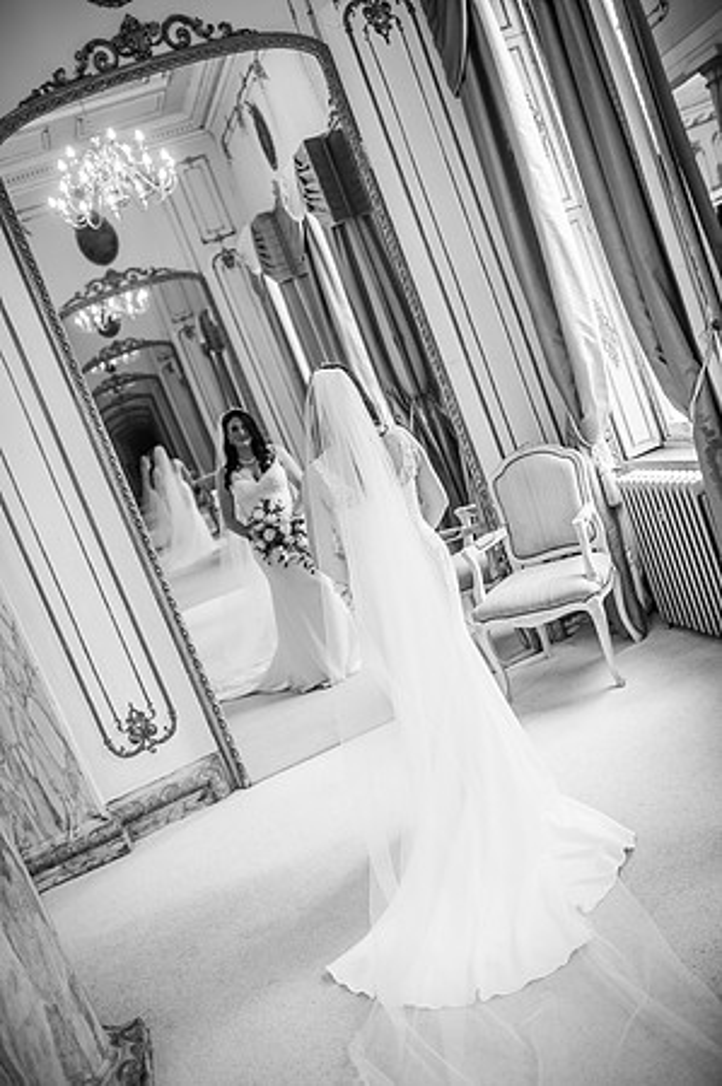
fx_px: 1055
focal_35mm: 35
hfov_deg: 37.8
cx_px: 361
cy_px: 543
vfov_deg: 54.5
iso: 250
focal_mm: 35
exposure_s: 1/100
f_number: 2.5
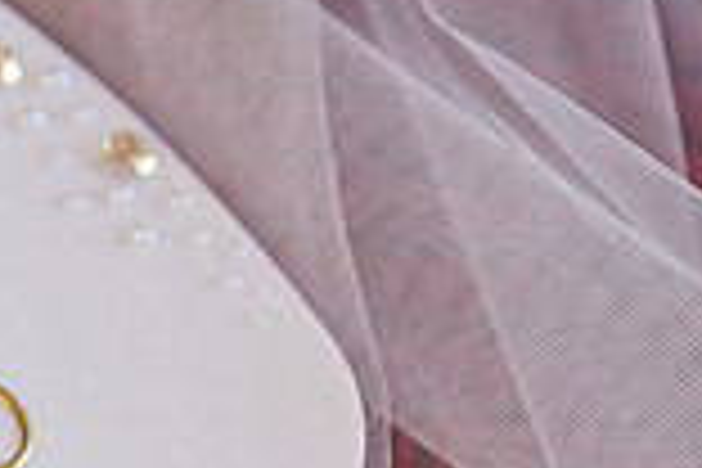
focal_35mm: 260
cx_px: -180
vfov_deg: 5.3
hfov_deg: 7.8
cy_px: 623
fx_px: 5070
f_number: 2.8
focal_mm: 70
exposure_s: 1/200
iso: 640
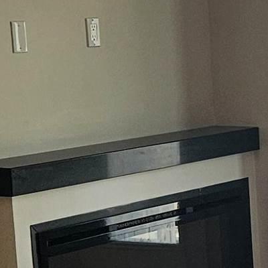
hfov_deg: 10.5
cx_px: 482
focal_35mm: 156
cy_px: 198
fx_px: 1366
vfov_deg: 11.2
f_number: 1.8
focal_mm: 5.4
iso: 64
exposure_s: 1/180
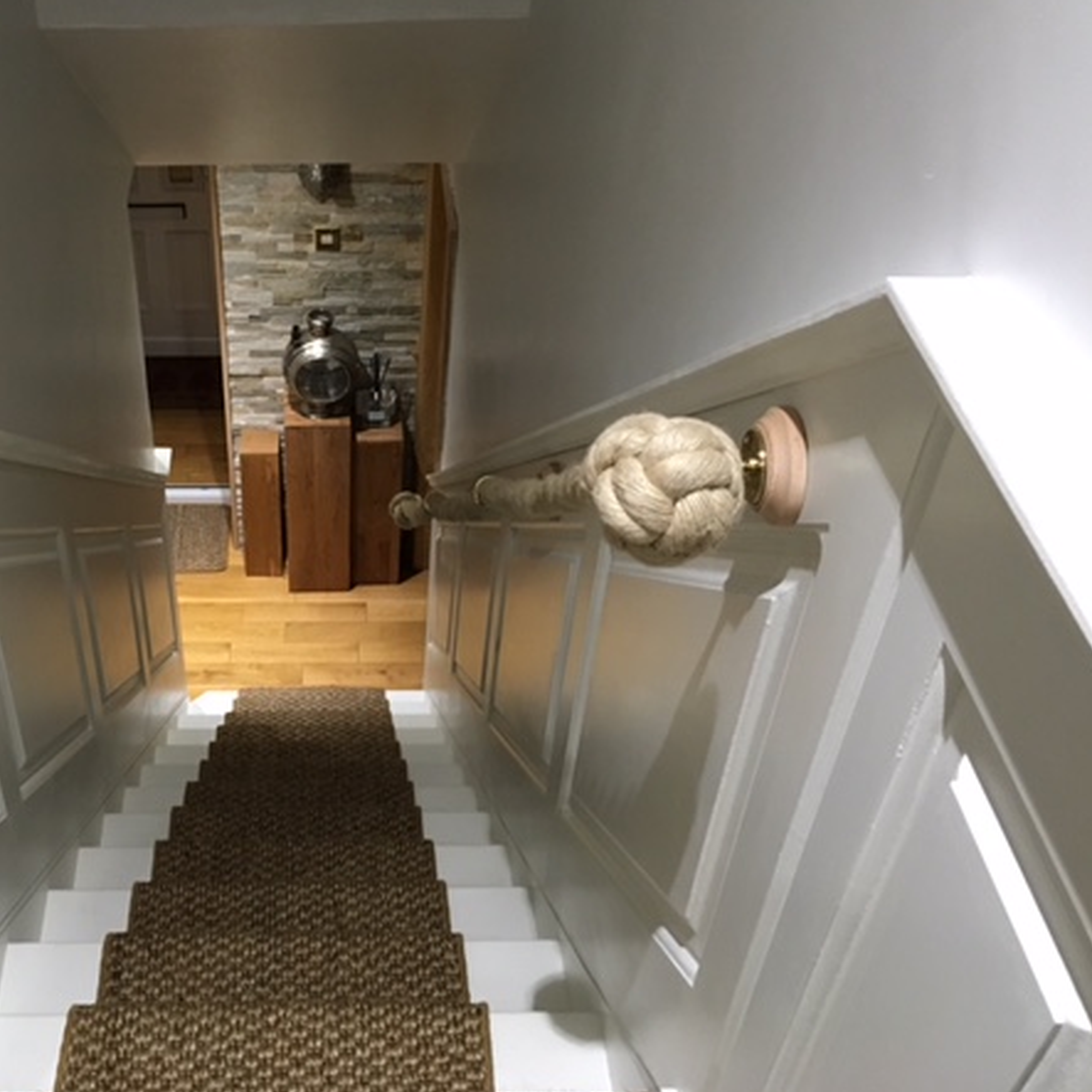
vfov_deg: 44.9
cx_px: 313
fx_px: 1321
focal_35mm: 37
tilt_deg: -40.3
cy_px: 518
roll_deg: -0.2
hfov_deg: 43.9
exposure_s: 1/20
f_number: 2.2
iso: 200
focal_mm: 4.15
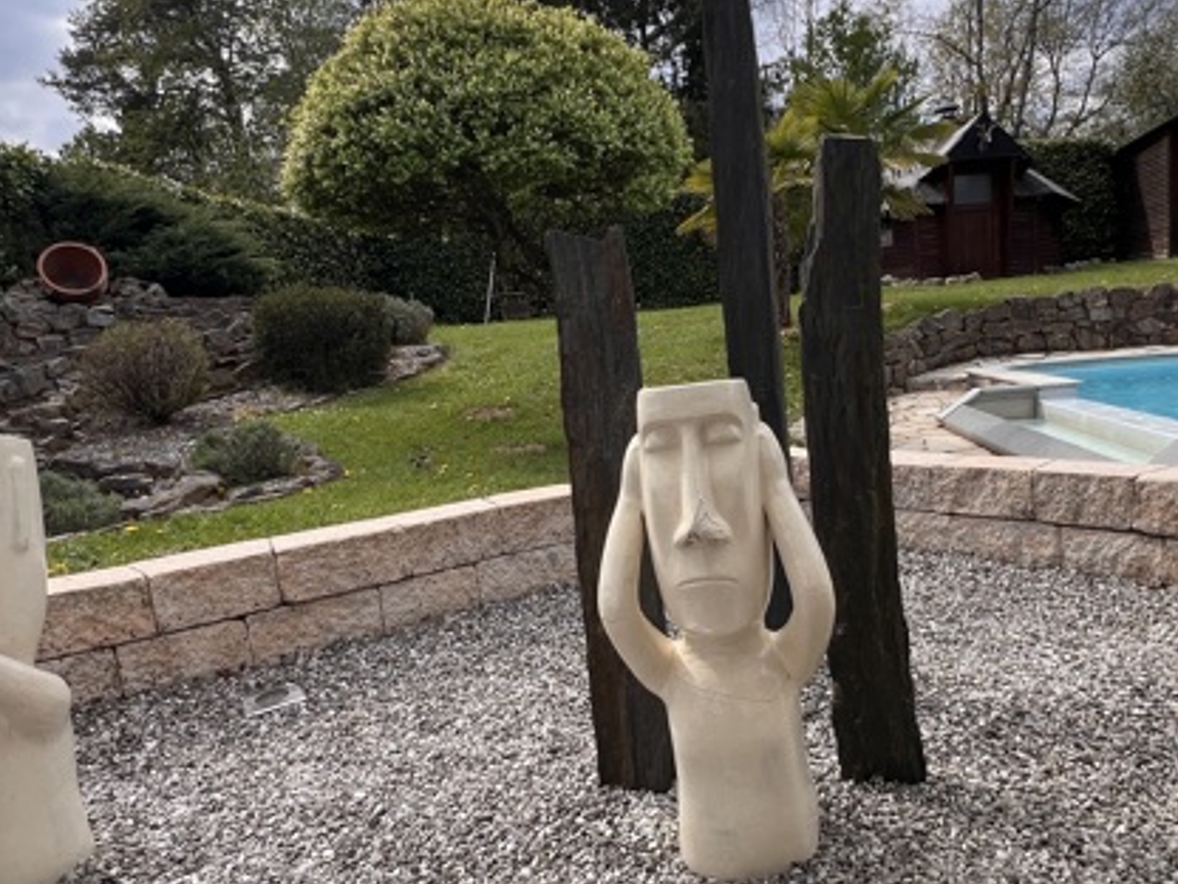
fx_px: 851
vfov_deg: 54.8
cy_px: 476
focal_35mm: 25
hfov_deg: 68.6
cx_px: 716
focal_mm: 1.57
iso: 32
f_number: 1.8
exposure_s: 1/619
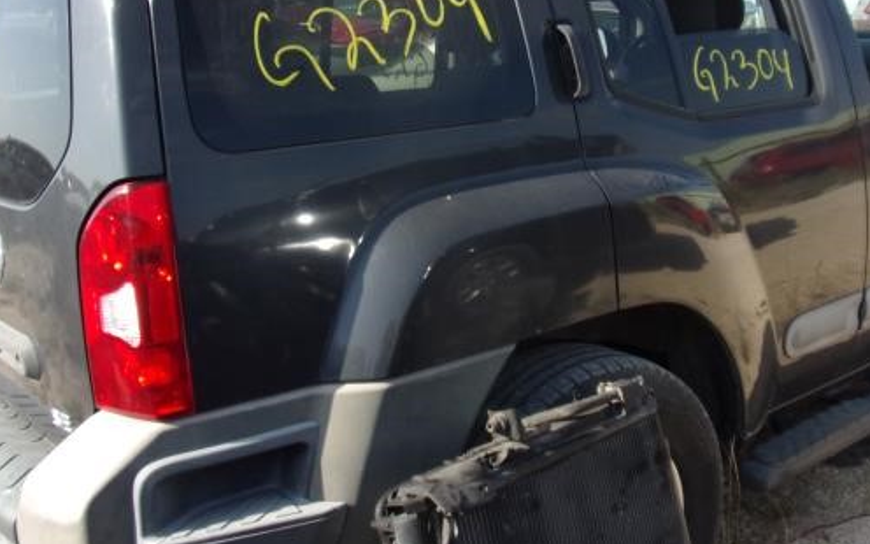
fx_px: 972
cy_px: 197
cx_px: 516
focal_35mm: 41
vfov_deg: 31.1
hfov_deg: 48.0
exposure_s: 1/550
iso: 80
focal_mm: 4.3
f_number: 3.3
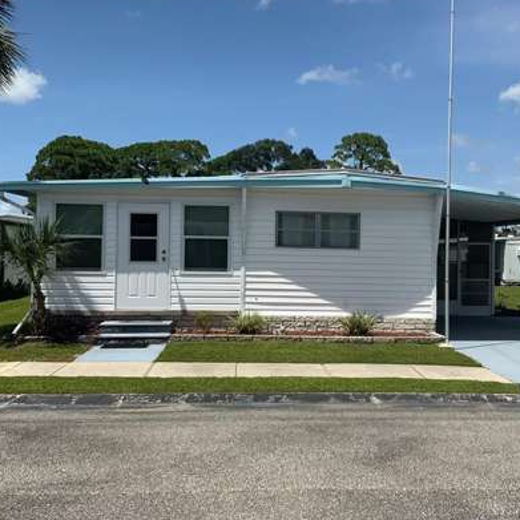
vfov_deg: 40.0
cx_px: 299
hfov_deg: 39.9
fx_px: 714
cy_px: 245
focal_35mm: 42
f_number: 1.8
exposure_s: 1/3322
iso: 20
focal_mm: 3
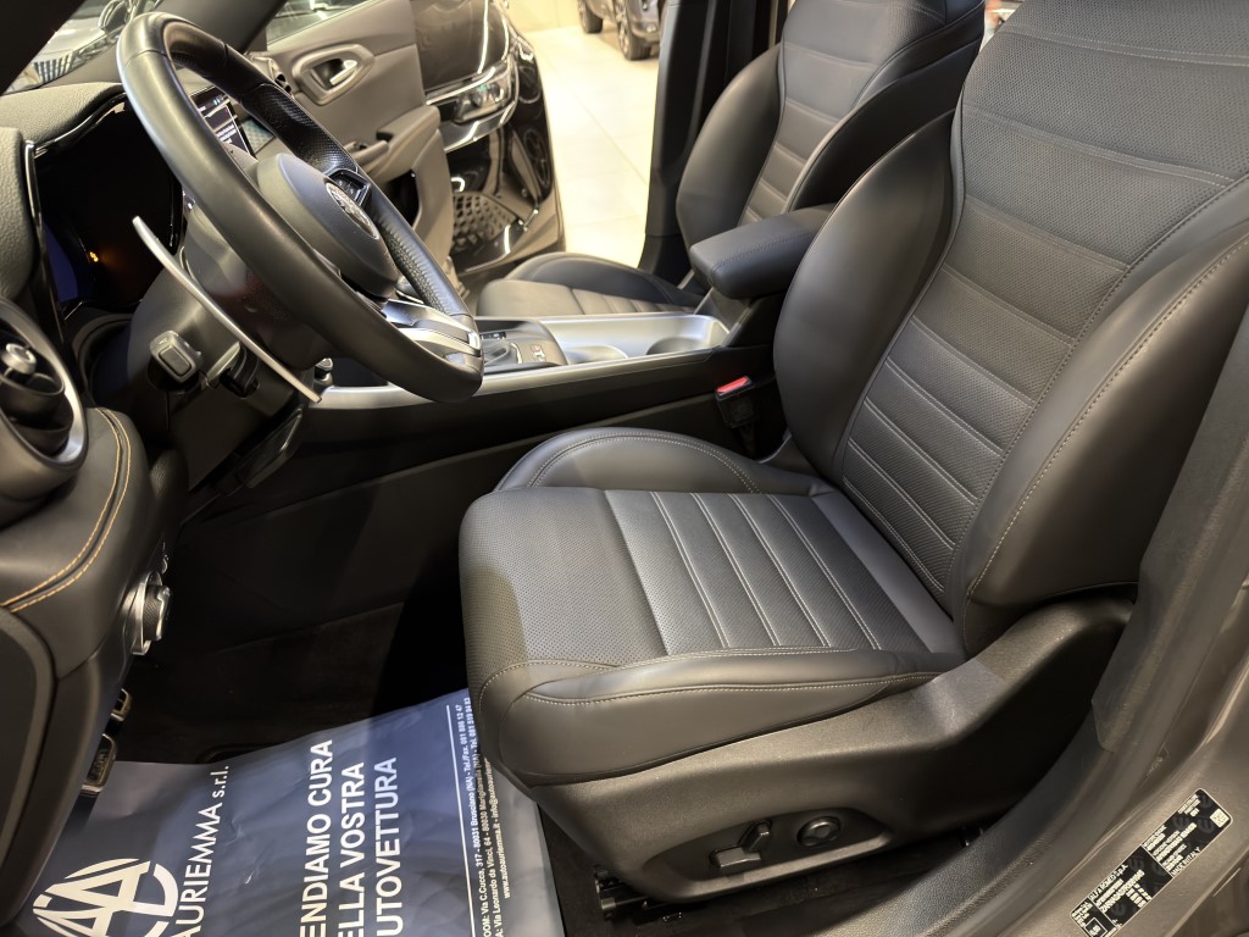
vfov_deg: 56.8
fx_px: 866
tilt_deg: -30.6
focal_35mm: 24
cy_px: 468
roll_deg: +8.2
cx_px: 624
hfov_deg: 71.6
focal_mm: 6.76
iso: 640
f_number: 1.78
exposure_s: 1/25
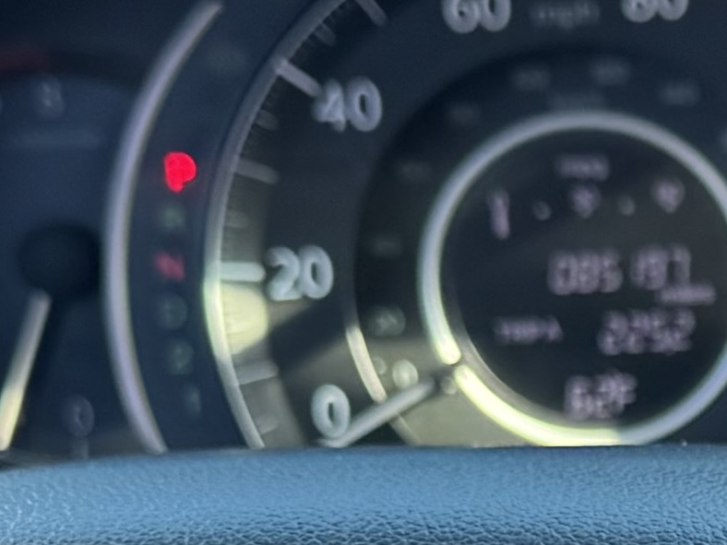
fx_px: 3654
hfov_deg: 11.2
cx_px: 864
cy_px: 791
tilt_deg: -28.8
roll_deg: +3.6
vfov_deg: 8.4
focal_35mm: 174
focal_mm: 6.76
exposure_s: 1/166
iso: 80
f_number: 1.78
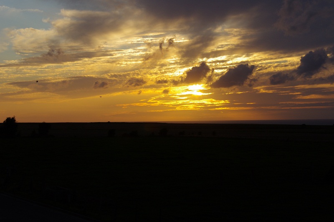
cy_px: 111
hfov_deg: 21.7
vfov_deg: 14.5
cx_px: 167
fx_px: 871
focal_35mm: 94
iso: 400
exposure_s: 1/250
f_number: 11
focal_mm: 62.5
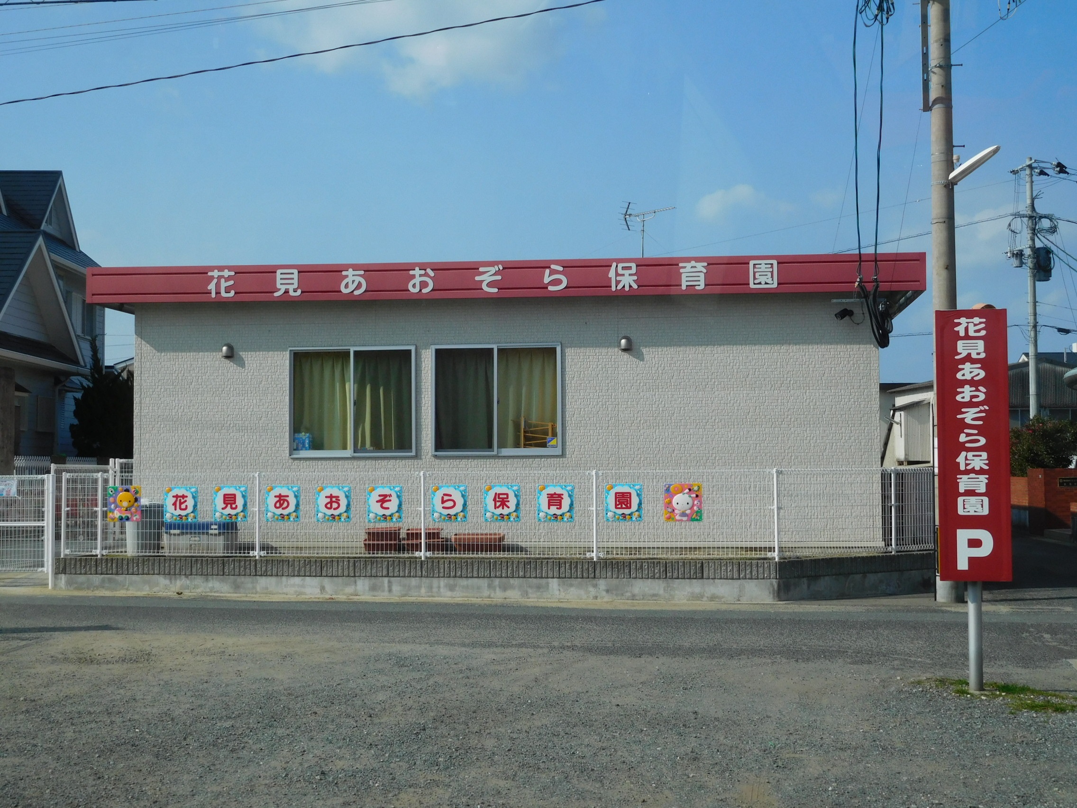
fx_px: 1556
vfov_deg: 29.1
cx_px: 538
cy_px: 404
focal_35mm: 50
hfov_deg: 38.2
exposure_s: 1/1250
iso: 125
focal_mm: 8.9
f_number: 4.1
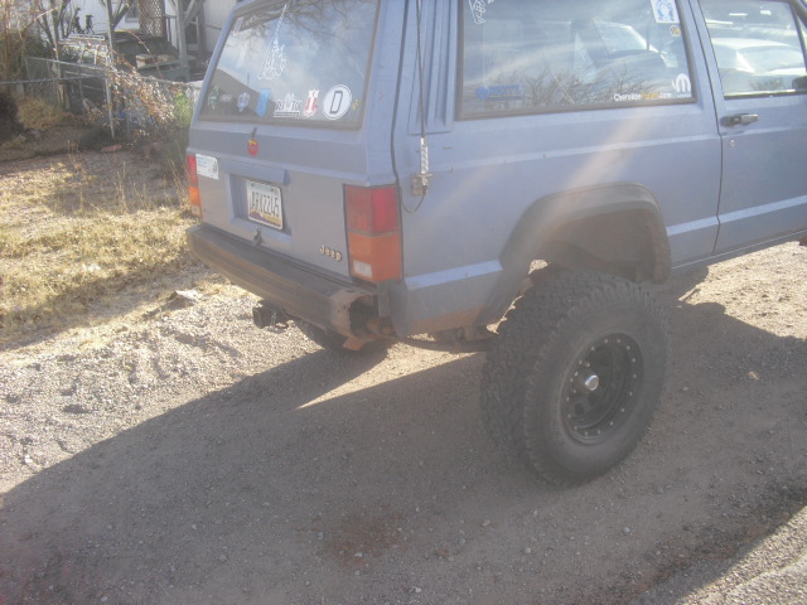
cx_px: 404
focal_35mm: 36
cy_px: 302
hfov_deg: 51.4
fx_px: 839
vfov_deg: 39.7
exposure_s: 1/250
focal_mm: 6.3
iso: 100
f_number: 3.1
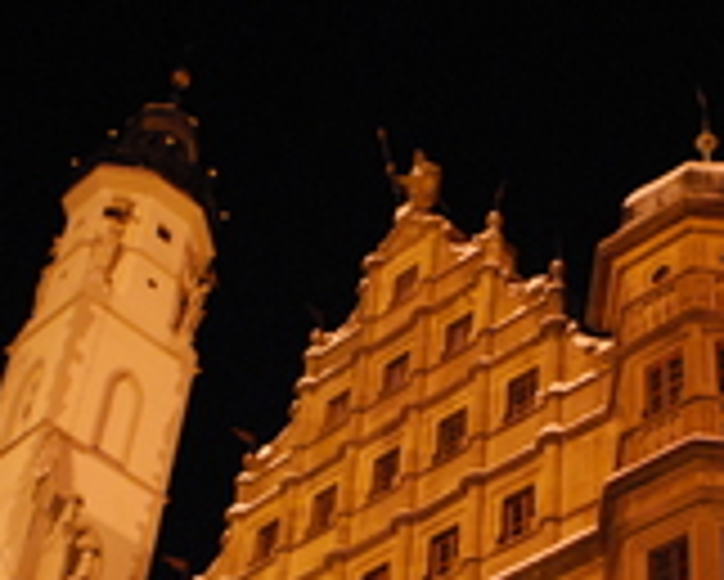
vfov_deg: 21.0
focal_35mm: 71
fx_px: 1522
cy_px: 553
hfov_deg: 26.4
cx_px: 535
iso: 1600
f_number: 2.8
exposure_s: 1/13
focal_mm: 18
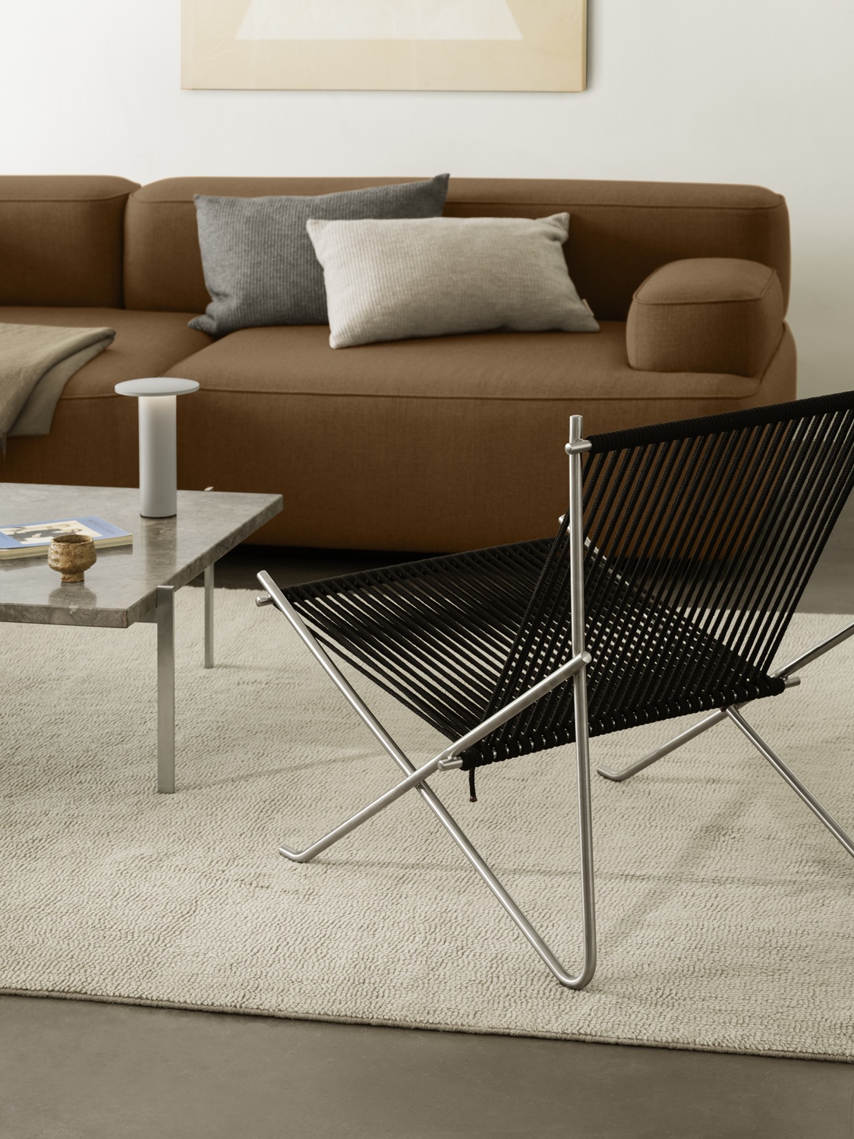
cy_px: 570
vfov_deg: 22.5
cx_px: 427
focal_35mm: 87
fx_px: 2862
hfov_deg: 17.0
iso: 400
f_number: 11
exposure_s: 1/4
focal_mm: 110
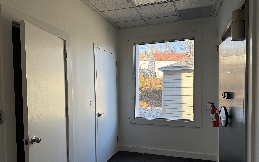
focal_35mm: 26
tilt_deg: -1.5
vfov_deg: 47.4
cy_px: 94
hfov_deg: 70.4
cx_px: 128
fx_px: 184
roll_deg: +0.7
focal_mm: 6.76
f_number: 1.78
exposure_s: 1/254
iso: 100
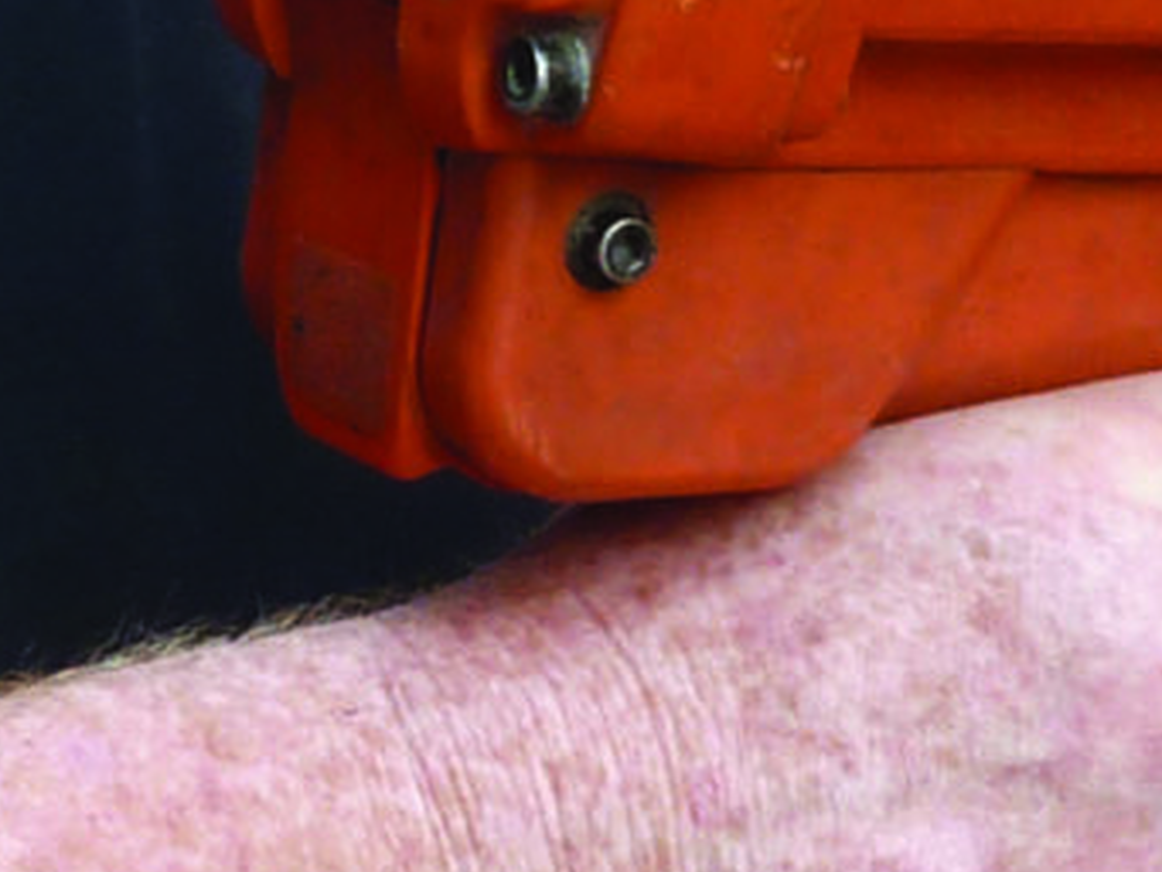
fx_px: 12089
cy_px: -116
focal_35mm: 360
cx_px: 685
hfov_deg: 5.5
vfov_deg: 4.1
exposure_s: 1/60
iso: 80
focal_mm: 7.9
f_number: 3.8
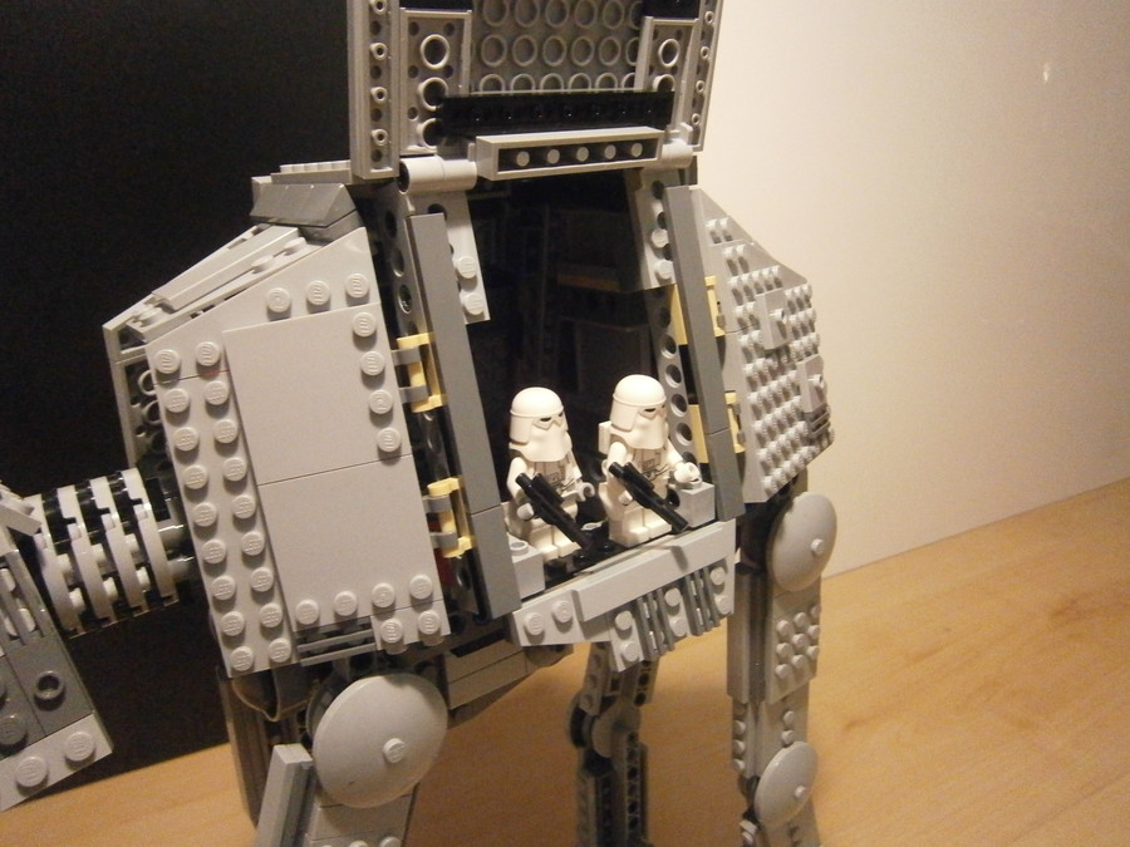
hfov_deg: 67.3
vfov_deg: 53.1
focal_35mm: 26
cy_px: 424
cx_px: 565
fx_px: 849
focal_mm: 4.7
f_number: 2.8
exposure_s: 1/15
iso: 800
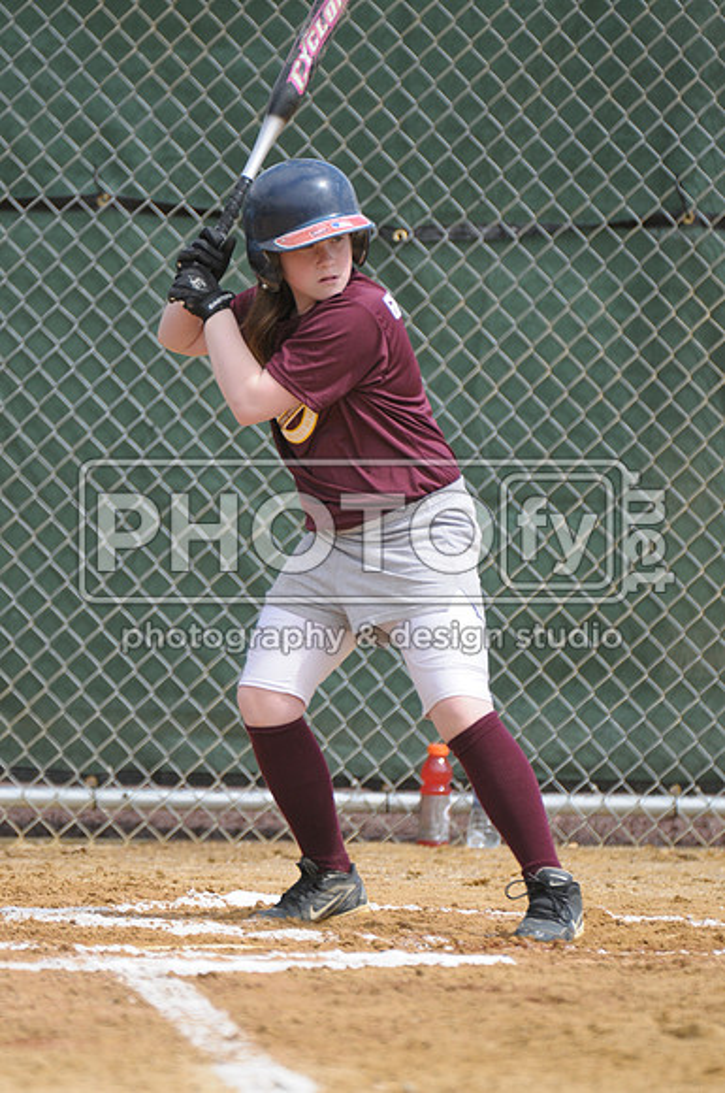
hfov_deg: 2.3
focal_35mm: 600
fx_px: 18178
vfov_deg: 3.4
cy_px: 546
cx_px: 362
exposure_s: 1/1600
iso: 400
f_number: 4
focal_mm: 400
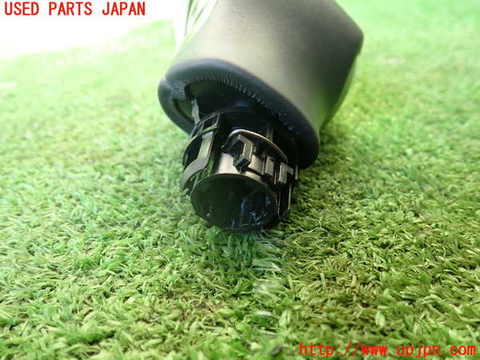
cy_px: 180
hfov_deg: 60.0
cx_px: 240
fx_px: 416
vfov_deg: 46.8
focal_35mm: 30
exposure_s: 1/60
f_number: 2.3
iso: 200
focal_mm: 5.4
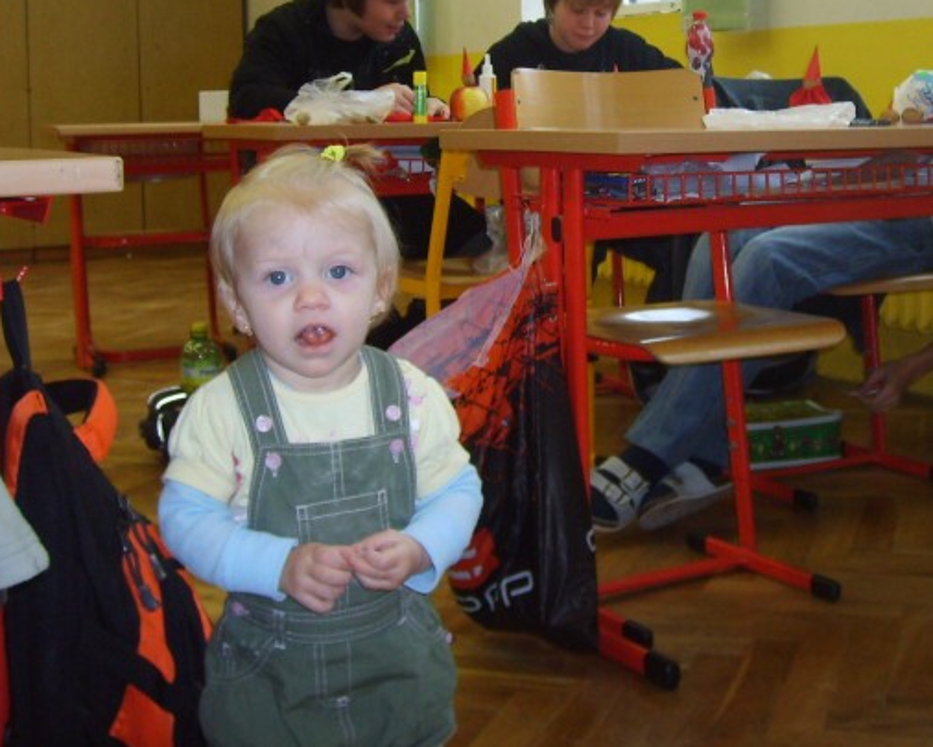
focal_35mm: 54
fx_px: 1491
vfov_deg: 27.8
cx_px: 625
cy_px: 212
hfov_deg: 34.4
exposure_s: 1/45
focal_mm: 5.8
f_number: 2.8
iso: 100
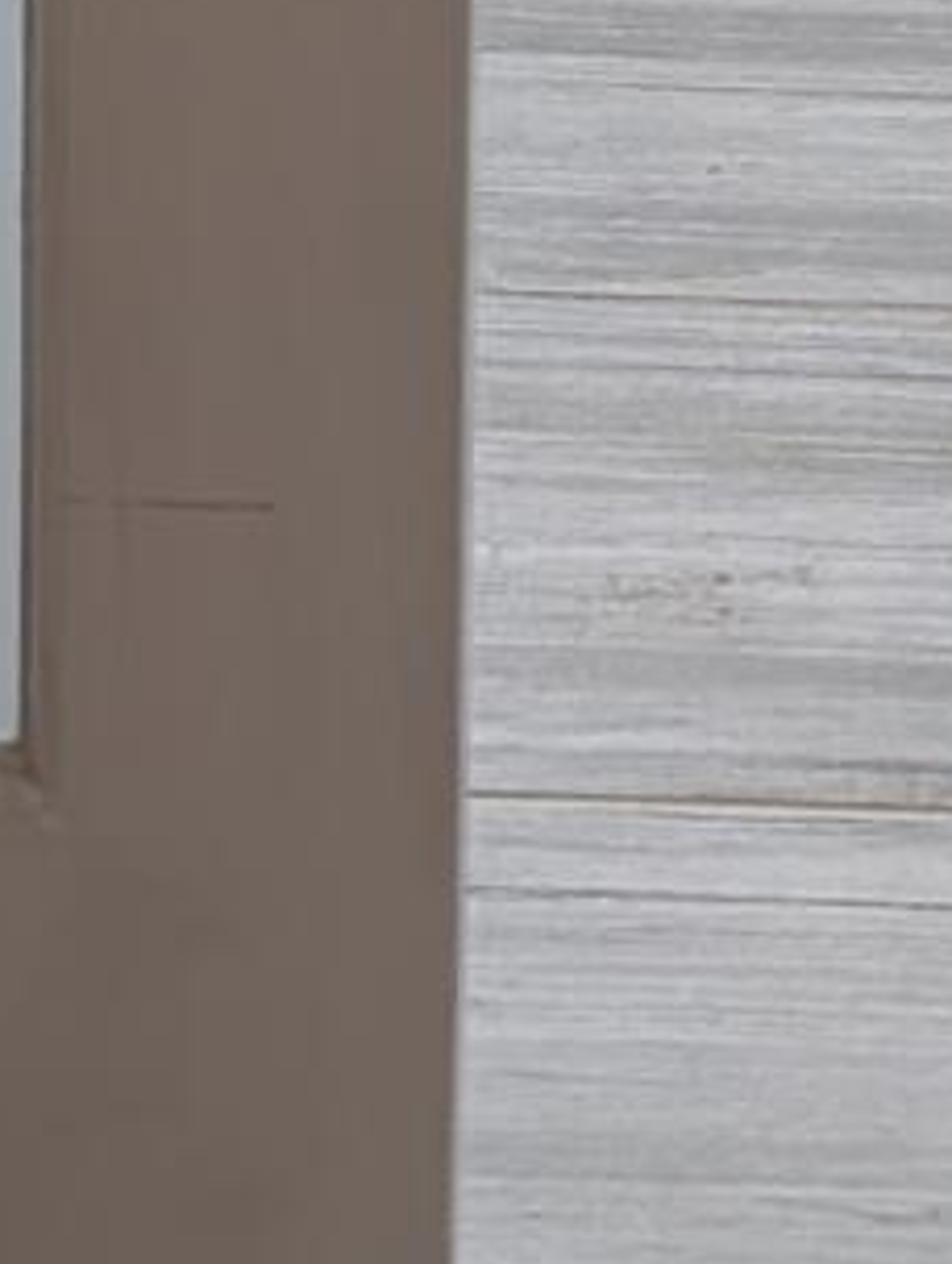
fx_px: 5778
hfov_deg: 9.3
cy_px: -2324
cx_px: 1008
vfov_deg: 9.9
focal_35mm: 158
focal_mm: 6.9
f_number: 1.68
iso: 216
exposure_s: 1/120
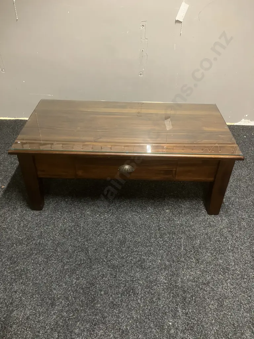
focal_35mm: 28
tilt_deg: -35.9
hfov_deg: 49.7
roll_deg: -1.4
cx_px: 127
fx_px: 274
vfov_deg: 63.4
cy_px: 170
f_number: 1.8
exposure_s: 1/25
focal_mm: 3.99
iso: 400
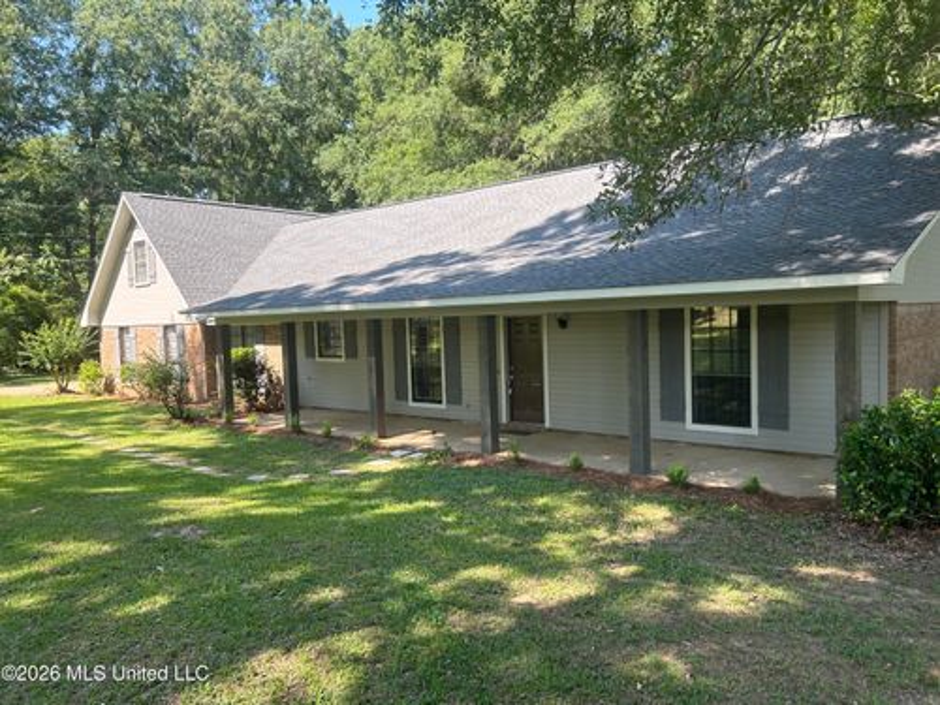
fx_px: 706
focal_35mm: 26
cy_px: 352
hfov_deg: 67.3
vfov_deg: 53.1
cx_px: 470
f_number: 1.5
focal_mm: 5.7
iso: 50
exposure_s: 1/526
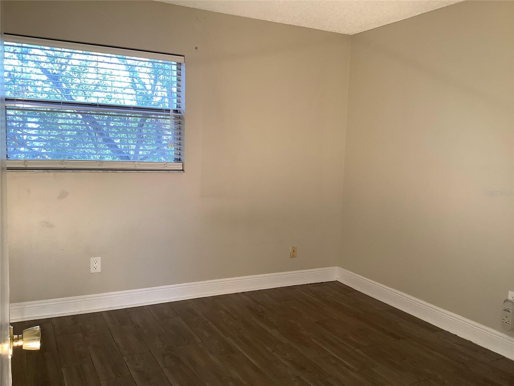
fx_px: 460
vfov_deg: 45.4
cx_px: 257
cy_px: 193
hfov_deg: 58.4
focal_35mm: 31
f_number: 2.4
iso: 50
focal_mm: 3.3
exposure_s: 1/60
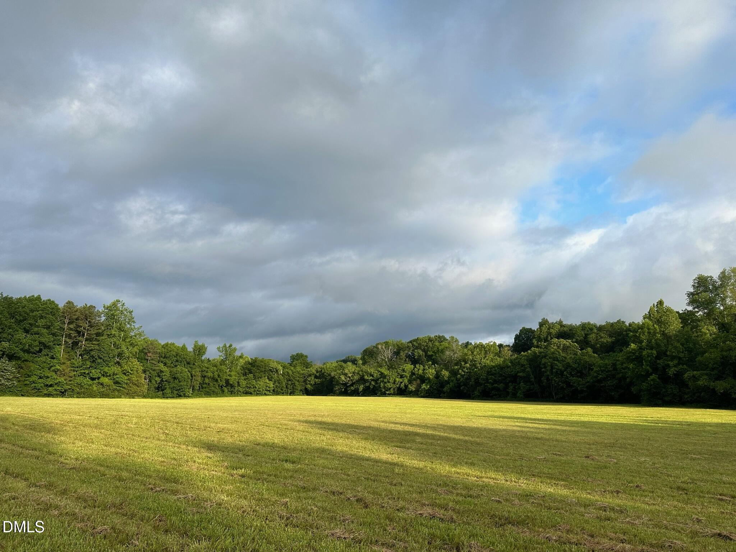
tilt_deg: +10.9
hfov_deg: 71.6
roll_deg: -0.2
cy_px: 276
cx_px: 368
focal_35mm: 24
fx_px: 510
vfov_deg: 56.8
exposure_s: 1/2353
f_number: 1.78
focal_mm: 6.86
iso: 80
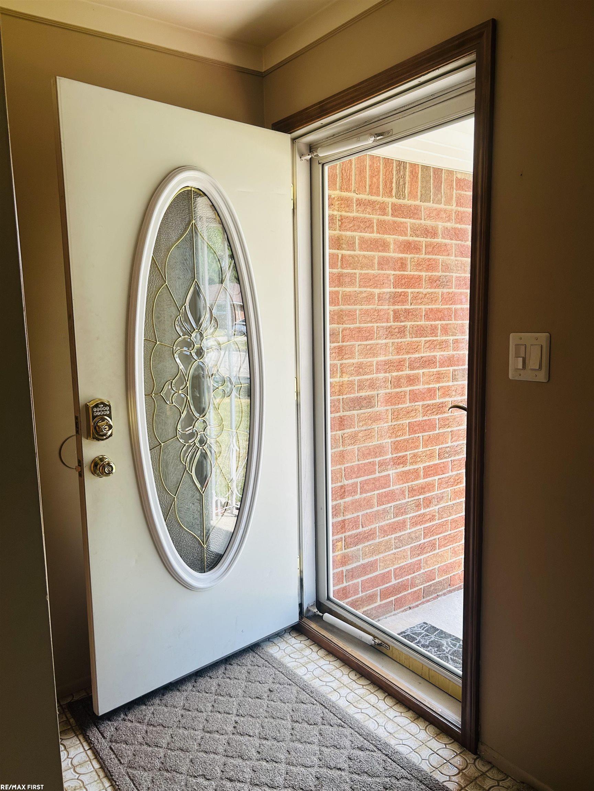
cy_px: 396
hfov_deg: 53.1
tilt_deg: -7.9
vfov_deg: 67.3
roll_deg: +0.1
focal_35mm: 26
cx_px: 297
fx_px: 595
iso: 40
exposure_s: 1/233
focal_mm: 5.7
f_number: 1.5
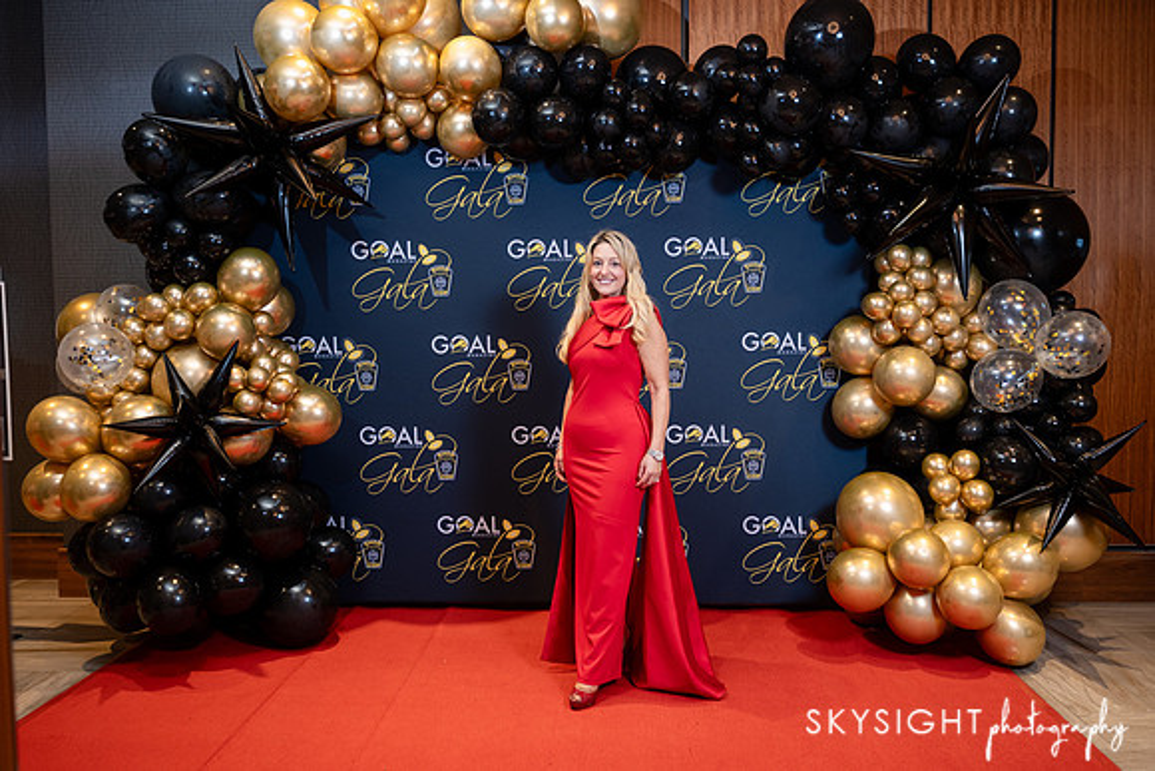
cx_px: 578
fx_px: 933
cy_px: 386
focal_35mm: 29
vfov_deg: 44.9
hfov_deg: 63.5
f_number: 2.8
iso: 1000
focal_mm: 28
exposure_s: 1/100
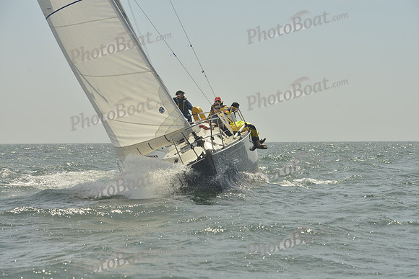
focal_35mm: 98
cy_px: 140
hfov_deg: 20.8
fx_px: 1141
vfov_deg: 14.0
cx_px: 210
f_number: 8
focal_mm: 98
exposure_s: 1/1250
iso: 200
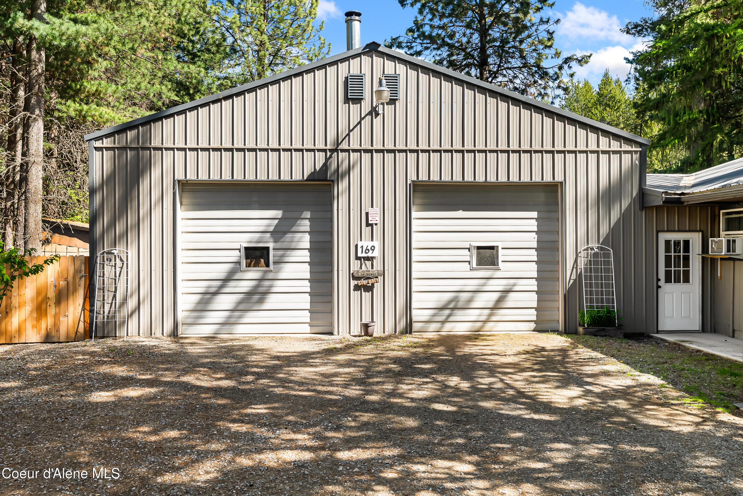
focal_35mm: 30
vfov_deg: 44.3
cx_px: 372
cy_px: 248
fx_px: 609
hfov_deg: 62.8
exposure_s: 1/10
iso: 400
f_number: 8
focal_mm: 29.5
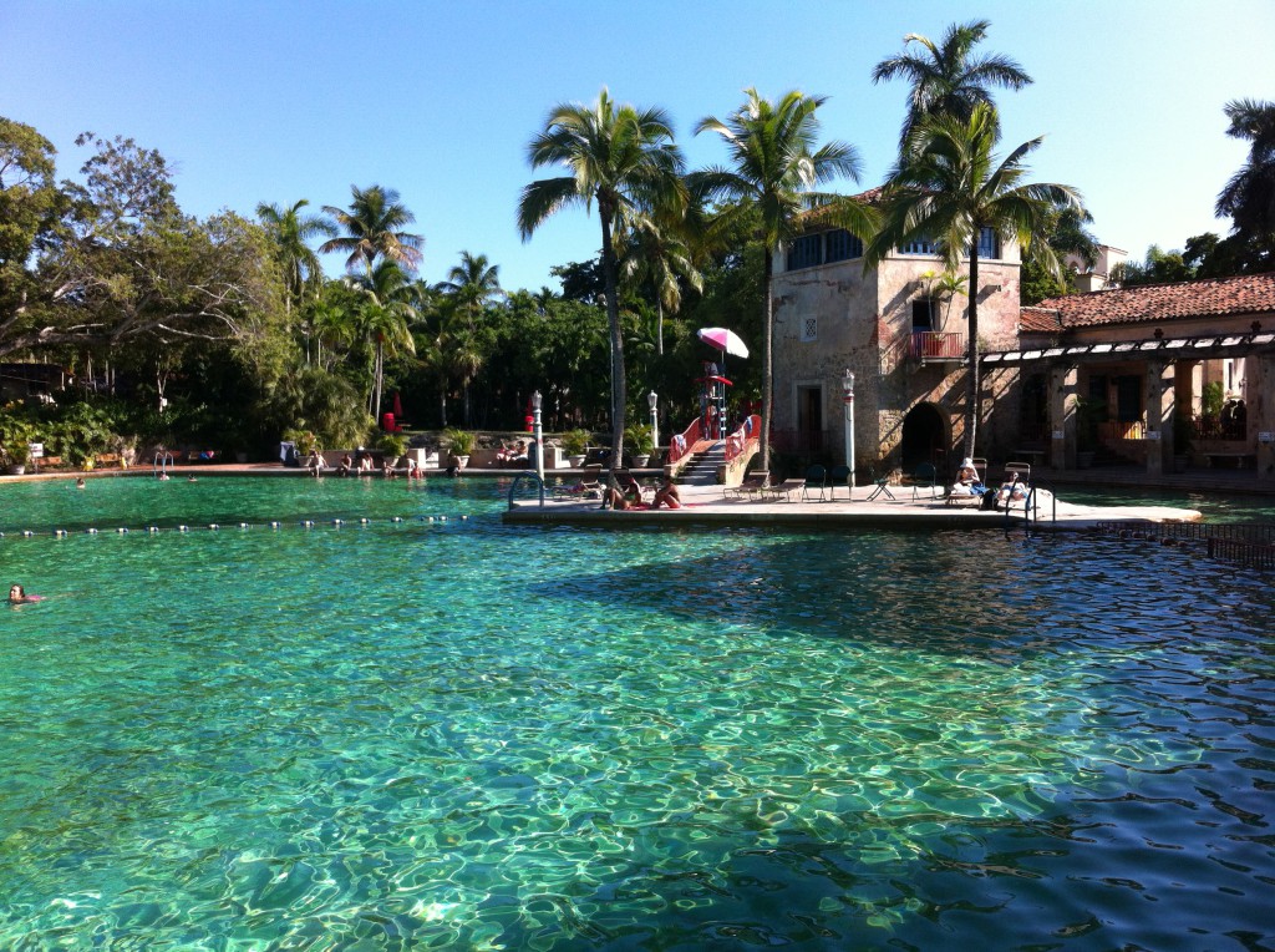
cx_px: 638
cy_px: 476
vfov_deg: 40.6
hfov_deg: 52.7
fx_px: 1287
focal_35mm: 35
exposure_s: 1/754
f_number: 2.8
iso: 80
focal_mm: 3.85
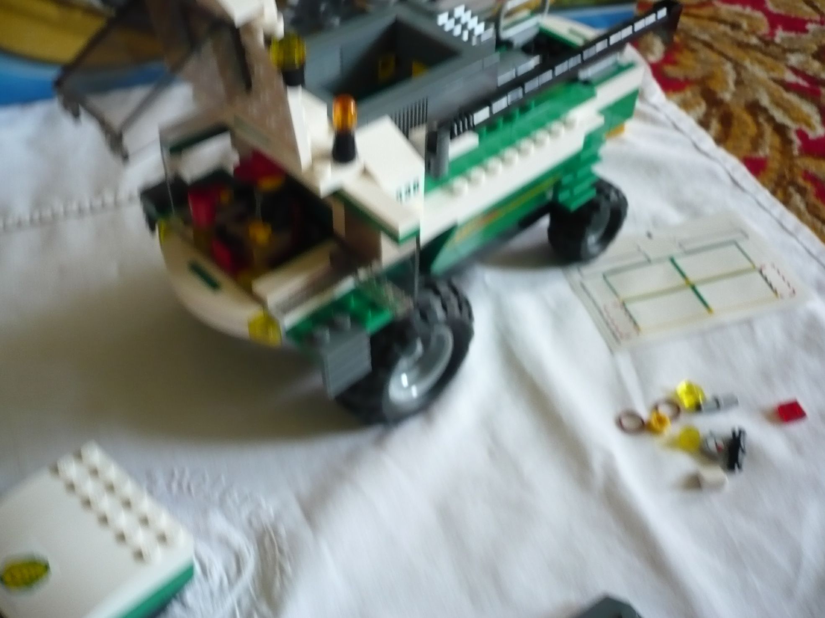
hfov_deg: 52.6
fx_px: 834
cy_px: 309
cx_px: 412
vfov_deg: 40.7
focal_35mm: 35
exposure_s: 1/60
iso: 200
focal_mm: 5.8
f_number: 2.8
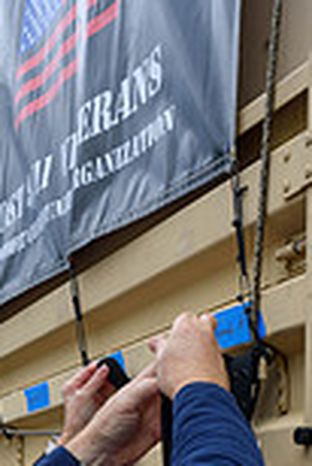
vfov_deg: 23.6
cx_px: 91
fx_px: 1025
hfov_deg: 17.2
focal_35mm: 79
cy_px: 548
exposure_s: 1/250
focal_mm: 18
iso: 200
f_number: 8
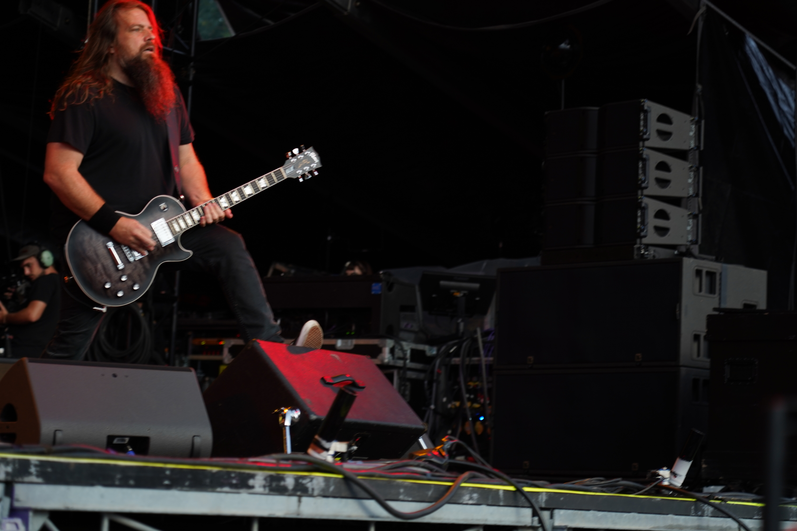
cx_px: 398
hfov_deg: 19.5
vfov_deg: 13.0
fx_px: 2324
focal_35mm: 105
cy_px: 266
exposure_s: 1/125
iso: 250
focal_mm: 105
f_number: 4
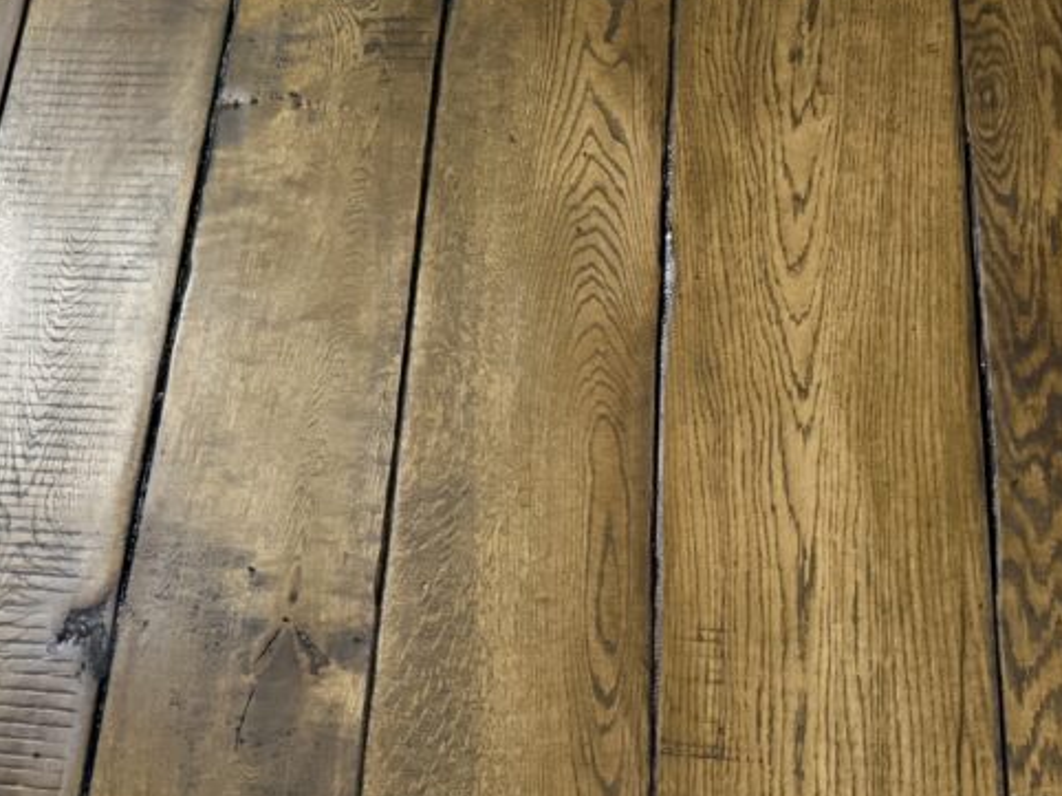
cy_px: 181
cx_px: 346
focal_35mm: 51
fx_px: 1564
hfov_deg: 37.1
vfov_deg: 28.0
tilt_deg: -59.0
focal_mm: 6.76
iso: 800
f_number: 1.78
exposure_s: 1/33
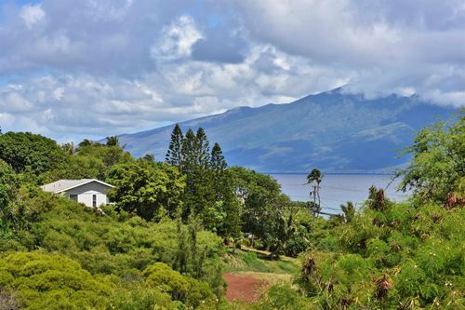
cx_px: 232
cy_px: 155
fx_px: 1420
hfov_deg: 18.6
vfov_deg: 12.4
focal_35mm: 110
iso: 100
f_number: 11
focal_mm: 110
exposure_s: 1/200
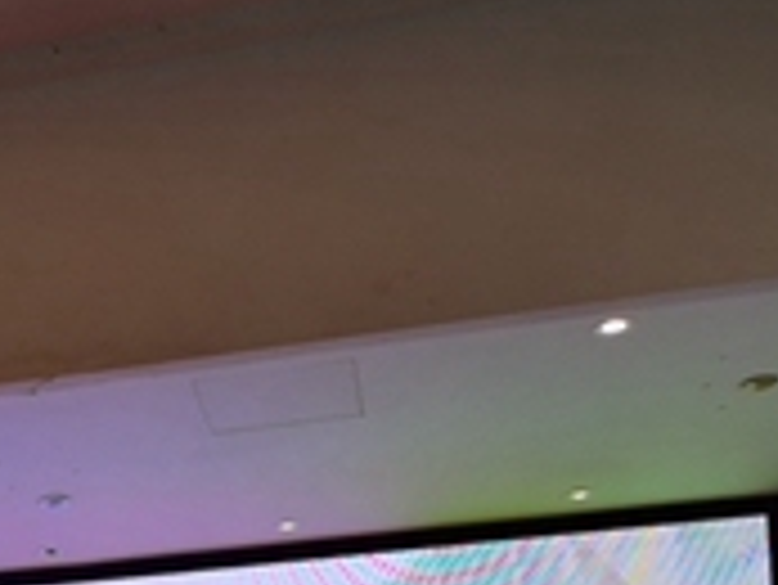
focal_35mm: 83
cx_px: -196
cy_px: 873
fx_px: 1867
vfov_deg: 16.3
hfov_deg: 21.6
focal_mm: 5.58
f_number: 1.8
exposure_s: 1/120
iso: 64
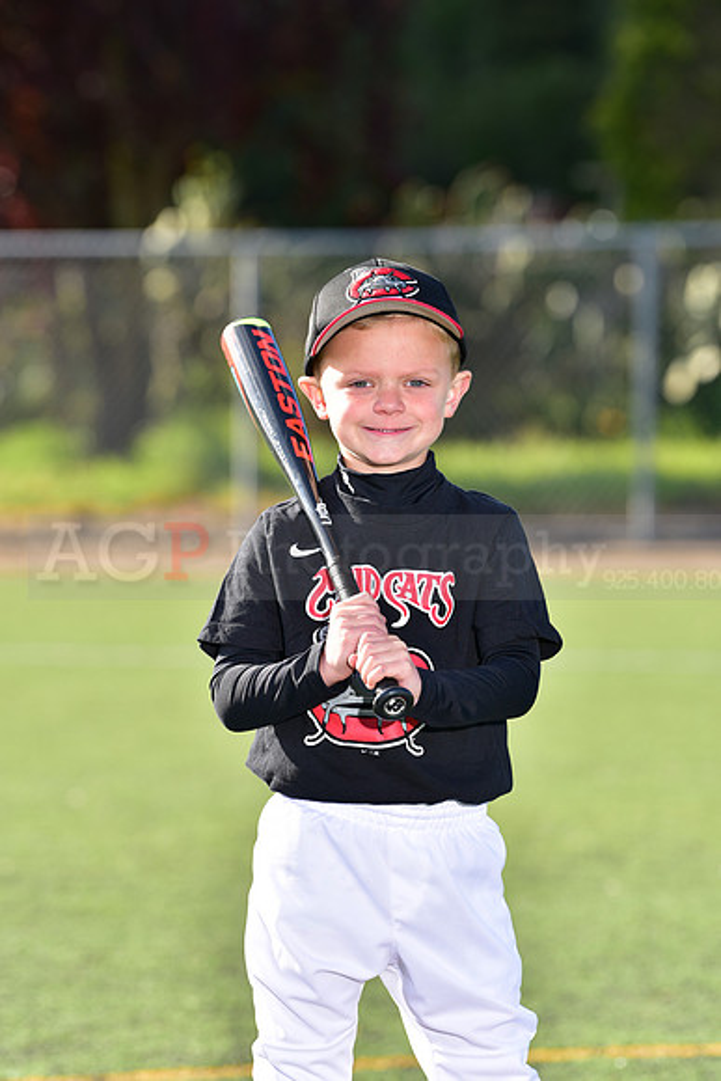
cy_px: 540
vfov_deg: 11.1
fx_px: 5554
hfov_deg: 7.4
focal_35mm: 185
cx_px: 360
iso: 80
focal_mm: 185
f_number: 5
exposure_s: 1/200
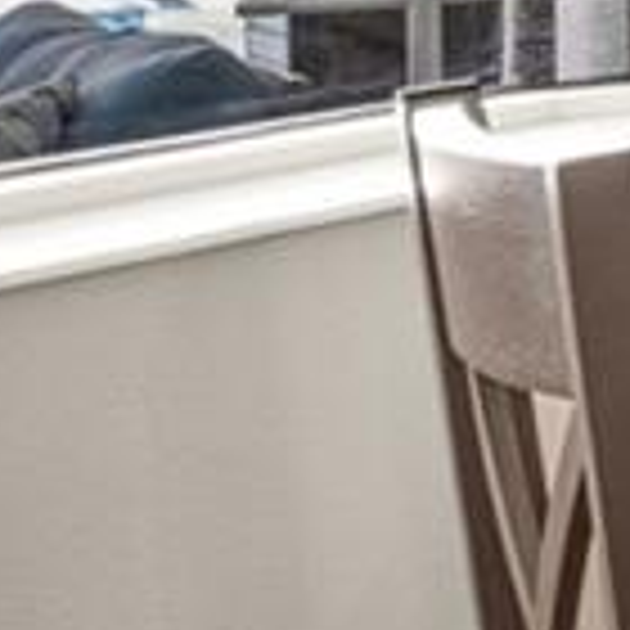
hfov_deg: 6.0
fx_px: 3603
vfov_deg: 9.6
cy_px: -394
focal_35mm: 175
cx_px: 3240
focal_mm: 18
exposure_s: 1/2
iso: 320
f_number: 8
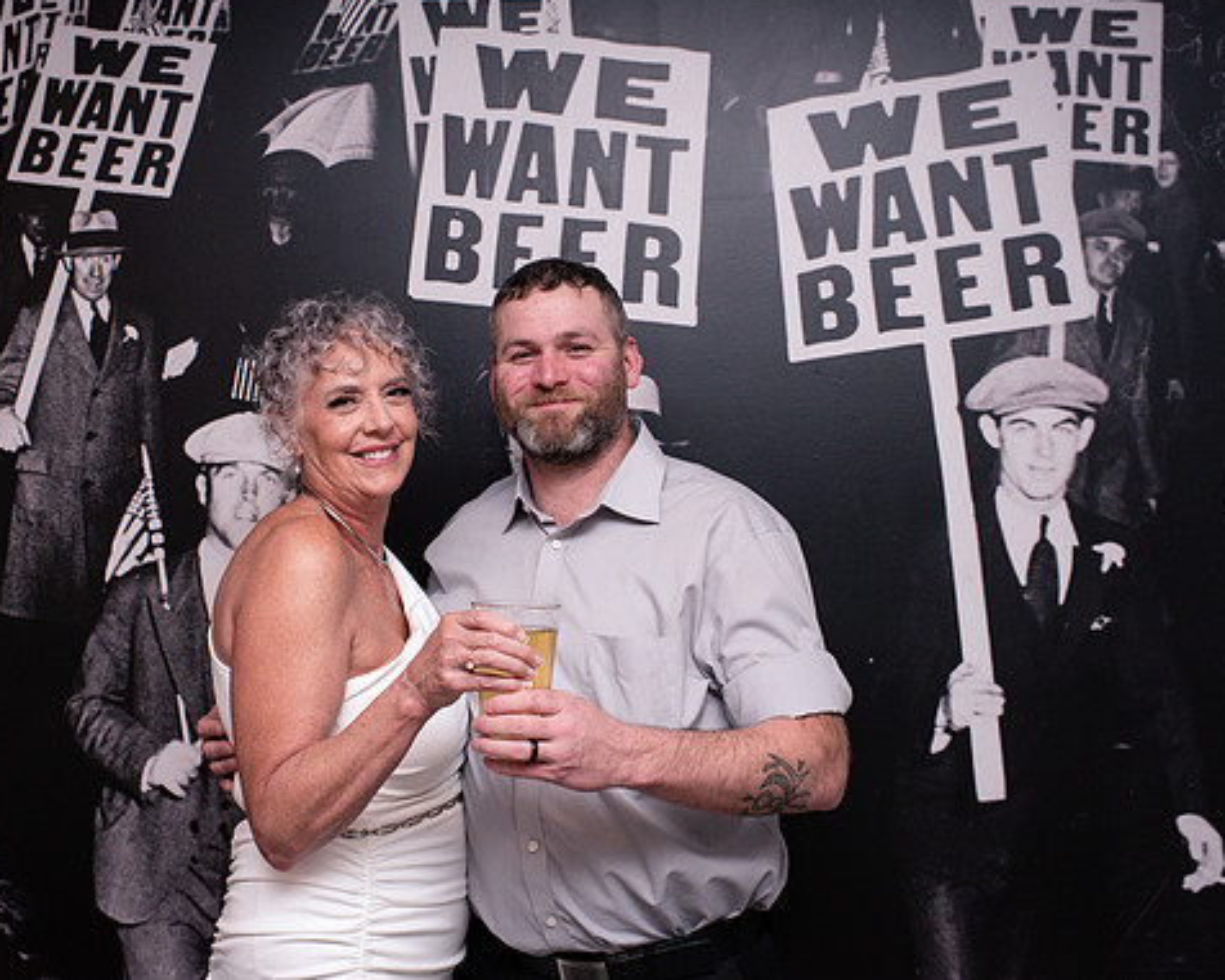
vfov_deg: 37.3
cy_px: 485
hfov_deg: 45.7
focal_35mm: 40
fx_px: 1451
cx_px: 548
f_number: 5.6
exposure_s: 1/200
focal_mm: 35
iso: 2500
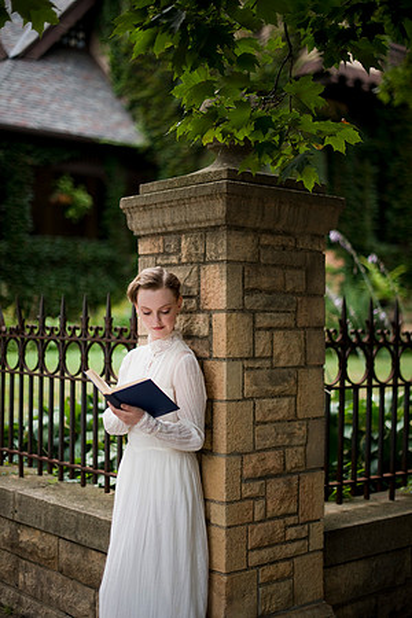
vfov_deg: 39.6
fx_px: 858
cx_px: 206
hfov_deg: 27.0
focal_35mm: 50
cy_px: 309
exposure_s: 1/1000
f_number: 1.4
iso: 200
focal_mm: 50
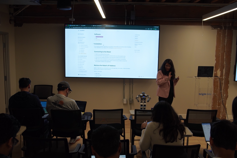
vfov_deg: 38.4
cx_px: 118
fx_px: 227
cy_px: 79
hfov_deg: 55.1
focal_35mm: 34
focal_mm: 23
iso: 500
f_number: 4
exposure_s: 1/160
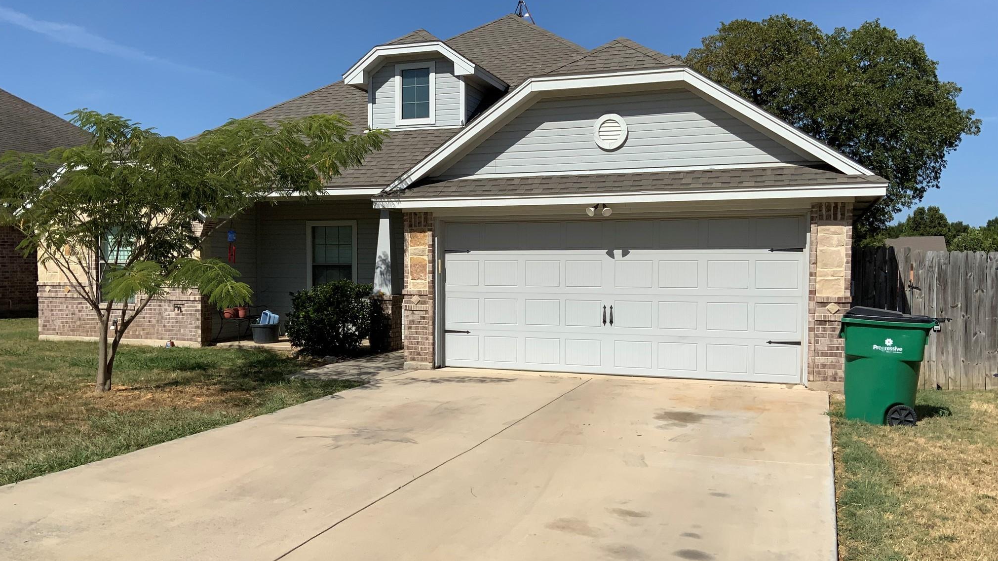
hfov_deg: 61.0
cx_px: 494
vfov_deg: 36.6
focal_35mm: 32
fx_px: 847
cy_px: 302
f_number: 1.8
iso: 20
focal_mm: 3
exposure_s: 1/4065
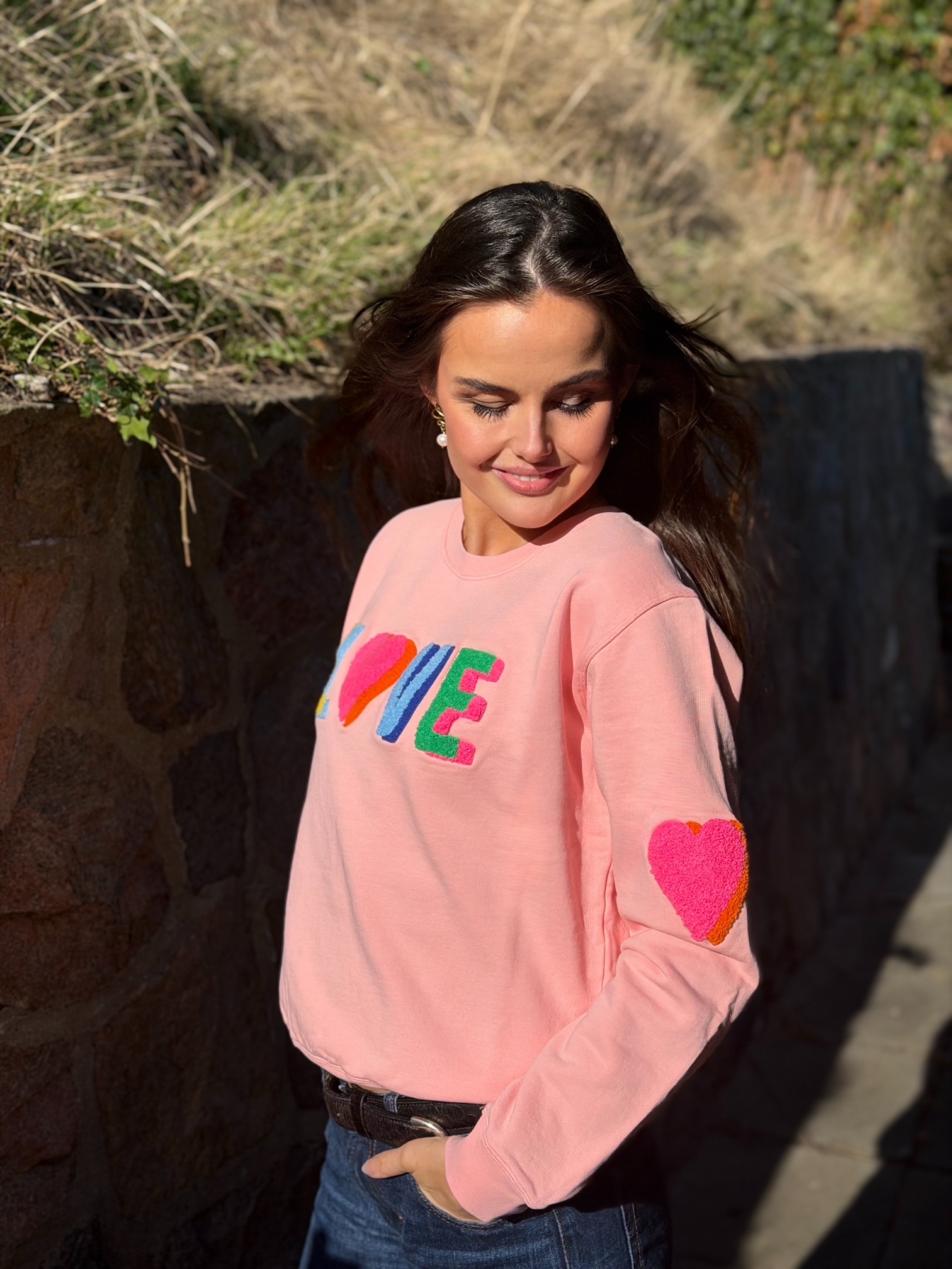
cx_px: 476
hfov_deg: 30.3
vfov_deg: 39.7
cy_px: 634
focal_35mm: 48
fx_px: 1760
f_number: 1.78
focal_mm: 6.76
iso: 64
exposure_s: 1/7143
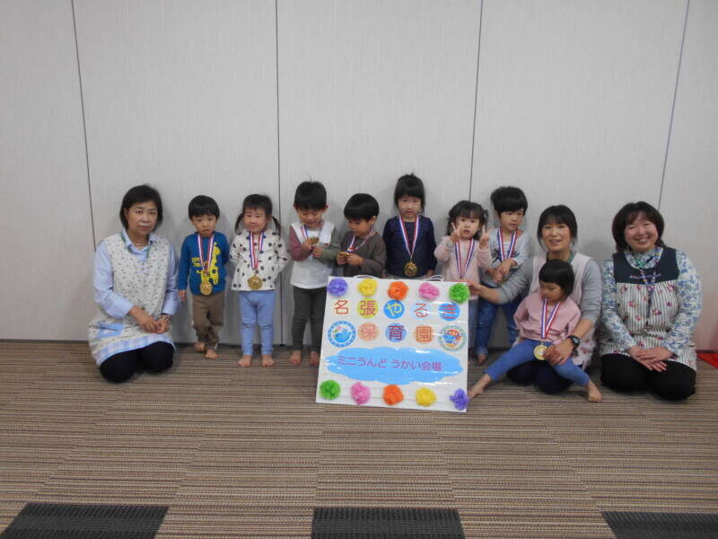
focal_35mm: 26
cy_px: 270
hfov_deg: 67.3
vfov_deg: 53.1
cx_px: 359
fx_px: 539
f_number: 3.2
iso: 200
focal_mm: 4.6
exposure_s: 1/30
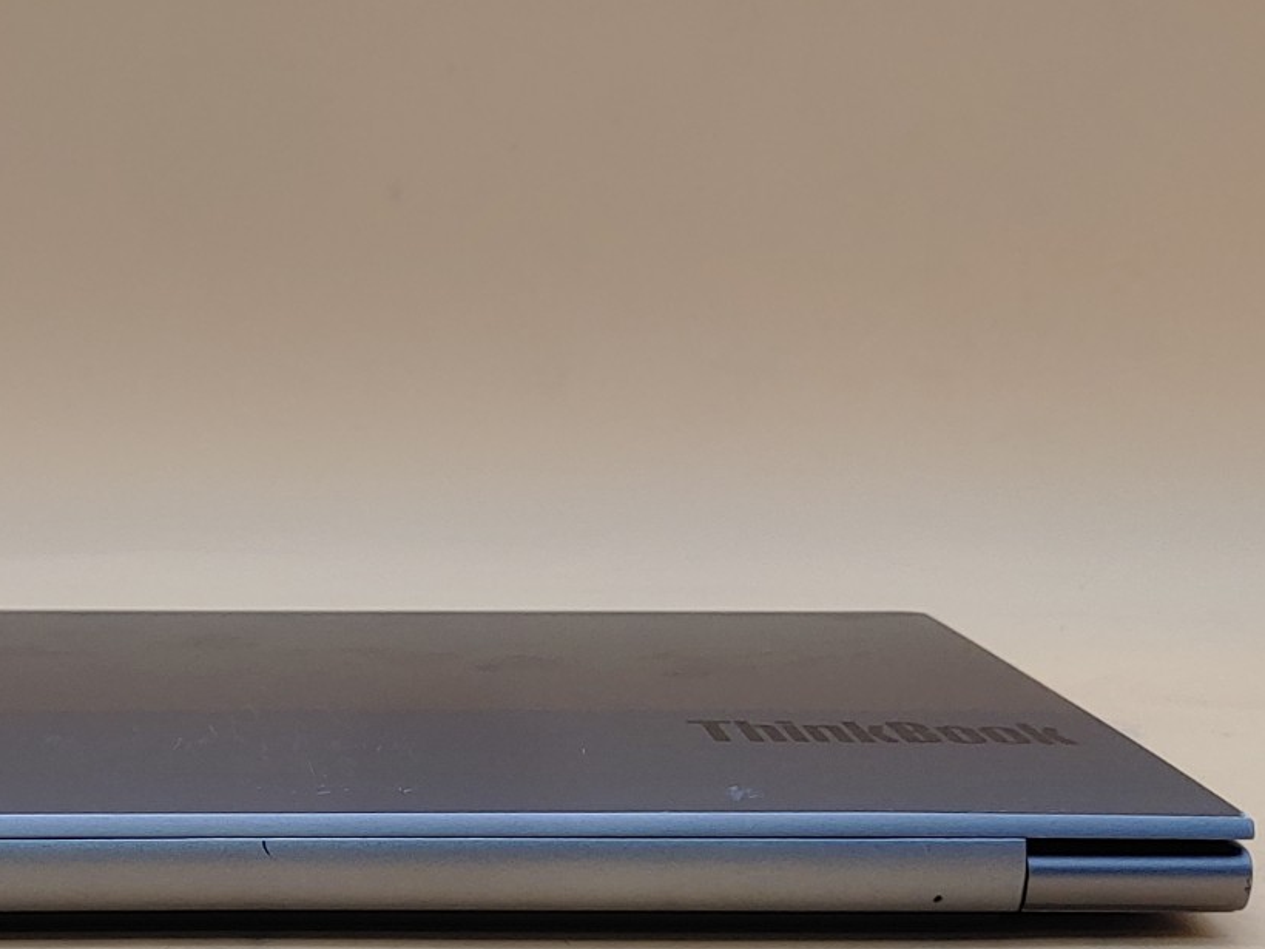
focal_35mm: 72
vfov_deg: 20.3
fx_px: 2631
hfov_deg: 26.4
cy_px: 731
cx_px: 207
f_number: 1.8
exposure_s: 1/141
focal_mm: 4.36
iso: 50
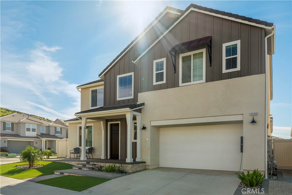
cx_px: 146
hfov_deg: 71.9
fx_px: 201
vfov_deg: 51.7
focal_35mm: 25
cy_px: 98
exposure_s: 1/320
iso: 400
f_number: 8
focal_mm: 24.8
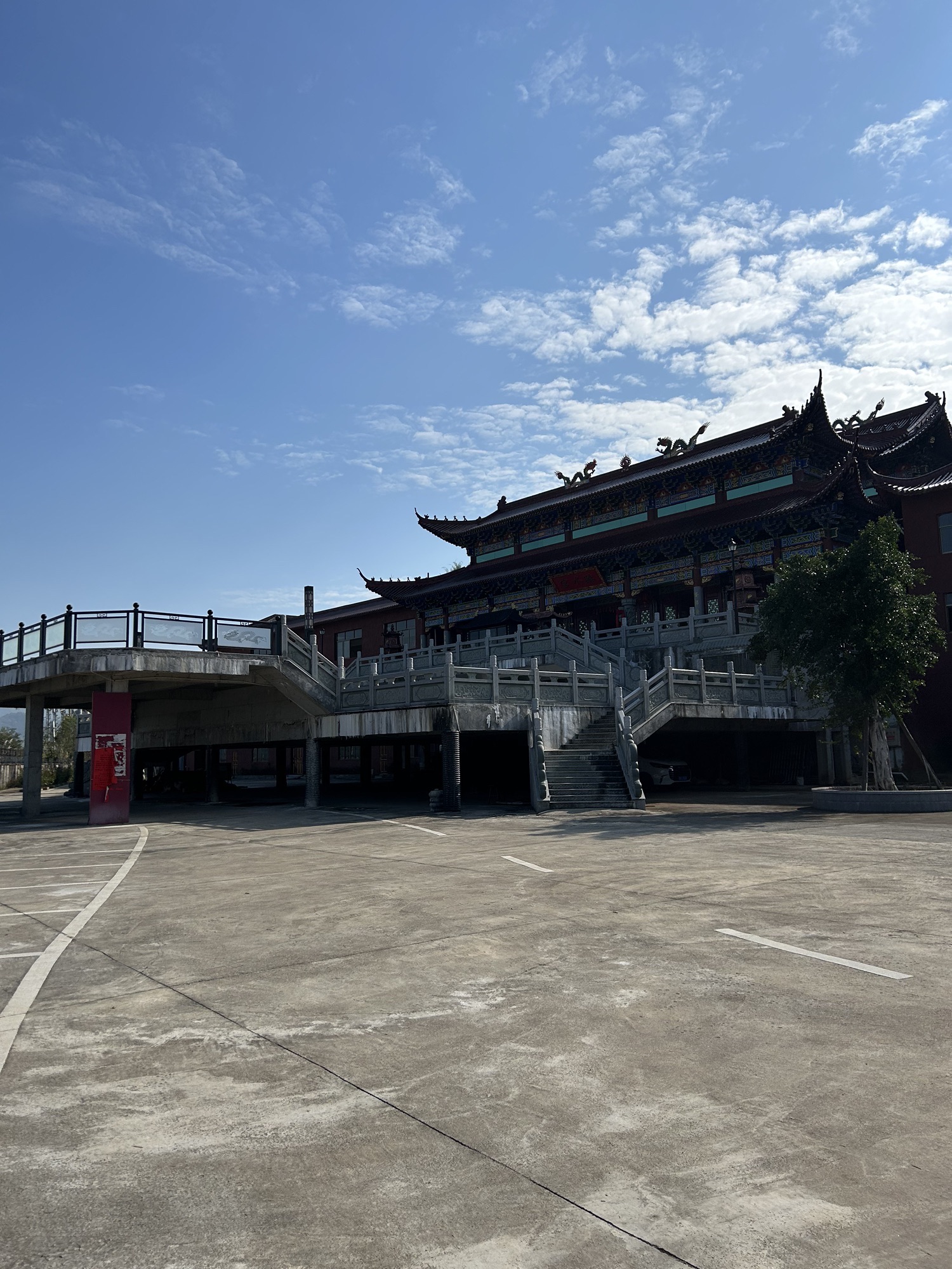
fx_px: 953
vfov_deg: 67.3
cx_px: 476
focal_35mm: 26
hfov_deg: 53.1
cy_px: 634
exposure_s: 1/8000
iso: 50
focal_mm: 5.7
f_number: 1.5
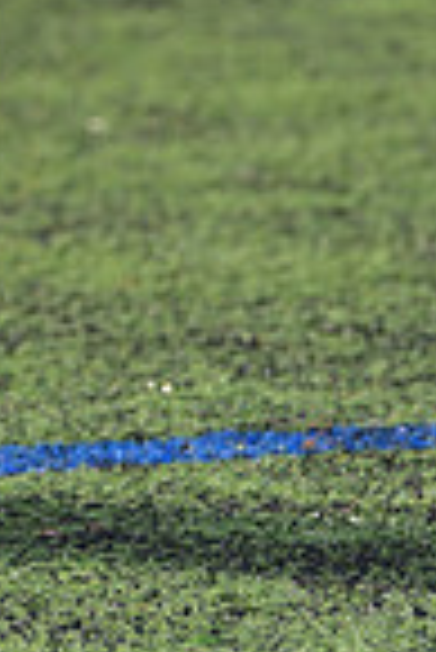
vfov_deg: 3.2
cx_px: -205
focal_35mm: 641
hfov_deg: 2.1
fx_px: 11616
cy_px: -630
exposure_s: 1/250
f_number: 5
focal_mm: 160
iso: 64
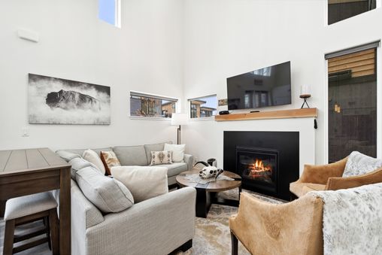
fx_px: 159
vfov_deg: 77.4
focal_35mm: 15
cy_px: 128
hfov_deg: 100.4
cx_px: 191
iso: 200
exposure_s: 1/100
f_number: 6.3
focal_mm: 10
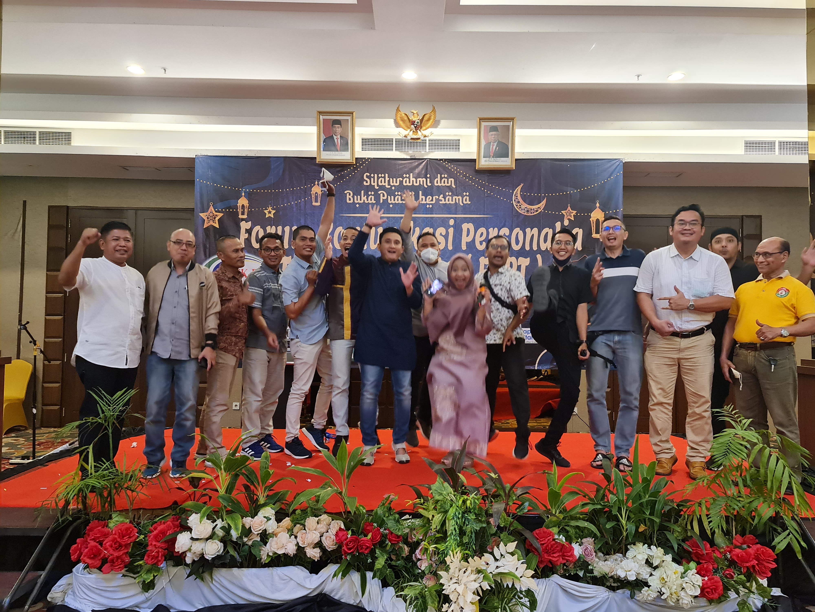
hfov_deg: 69.4
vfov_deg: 54.9
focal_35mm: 25
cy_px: 306
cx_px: 408
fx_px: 589
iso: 500
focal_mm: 7
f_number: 1.8
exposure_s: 1/50
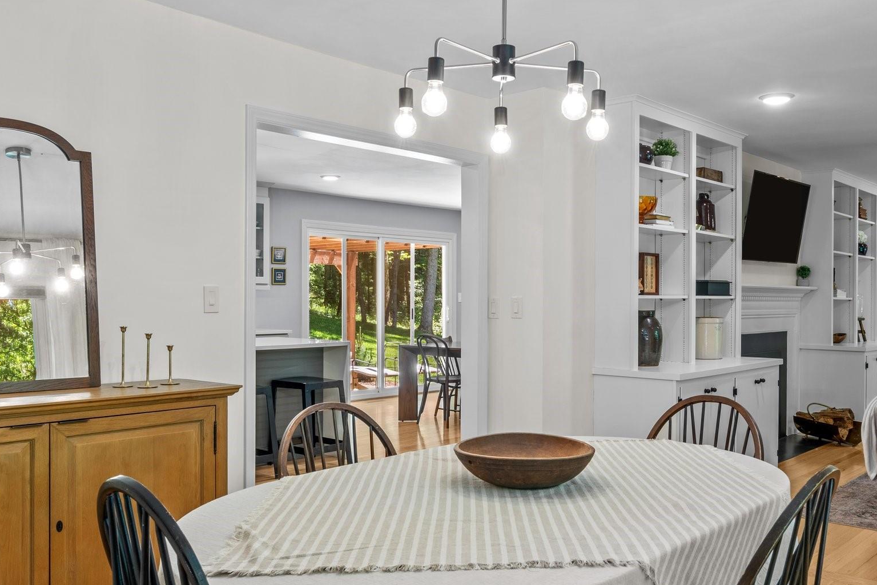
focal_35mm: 32
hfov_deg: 58.6
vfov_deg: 41.0
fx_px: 780
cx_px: 476
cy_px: 349
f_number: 10
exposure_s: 1.6
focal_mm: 16
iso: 100
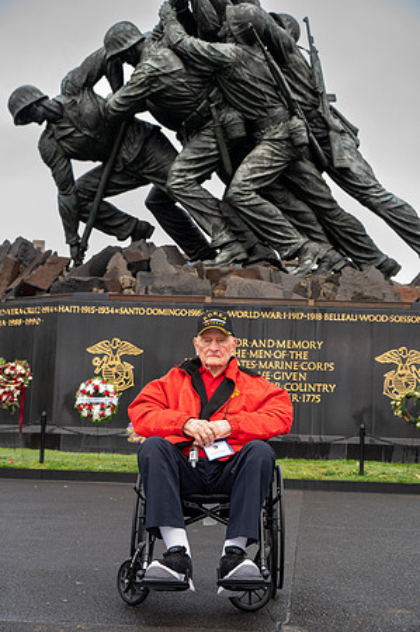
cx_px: 210
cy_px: 316
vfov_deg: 36.3
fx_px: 965
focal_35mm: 55
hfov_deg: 24.6
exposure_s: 1/100
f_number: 6.3
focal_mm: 55
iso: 640
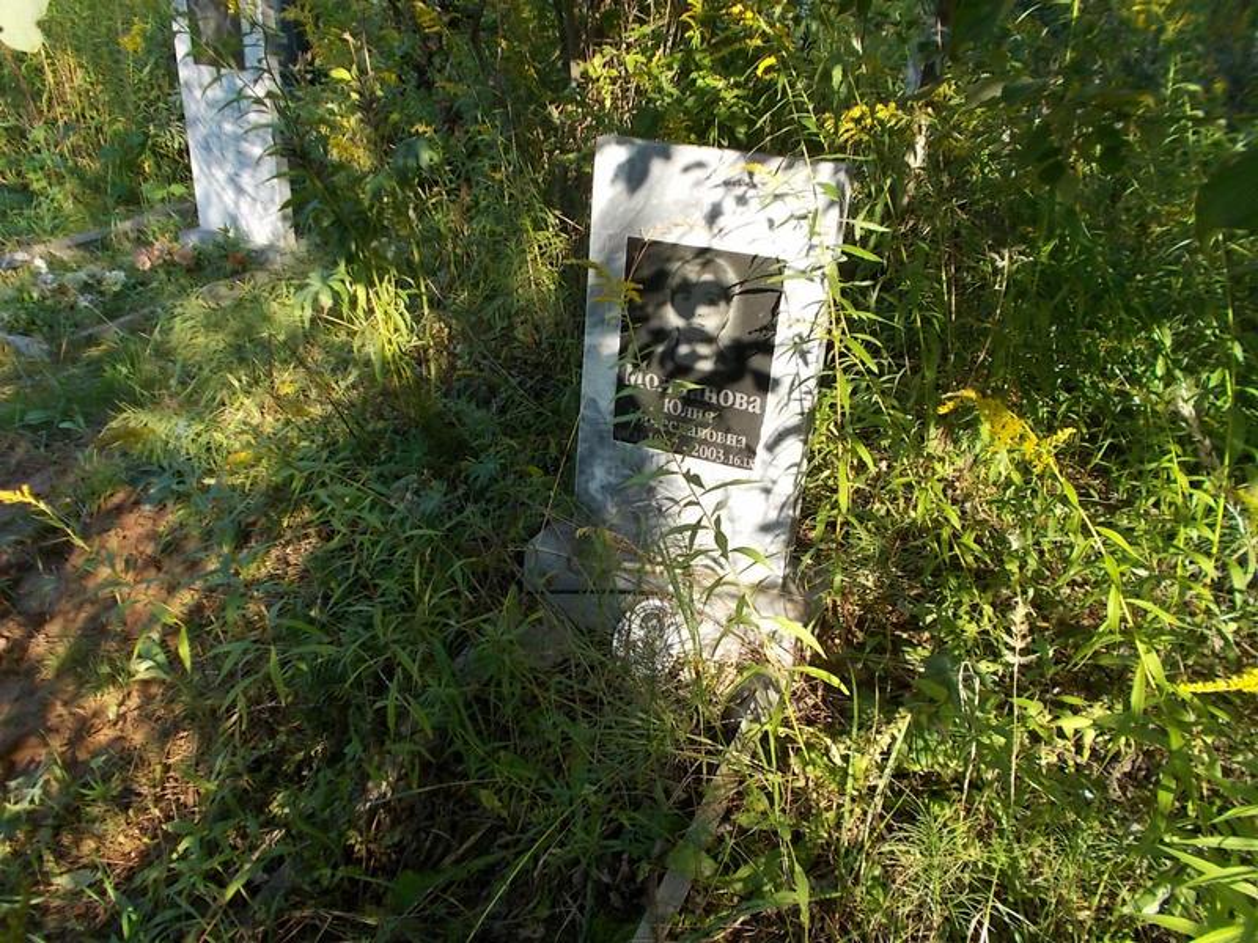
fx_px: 945
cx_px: 629
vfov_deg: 53.1
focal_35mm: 26
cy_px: 472
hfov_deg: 67.3
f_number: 3.2
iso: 80
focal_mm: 4.6
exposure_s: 1/200
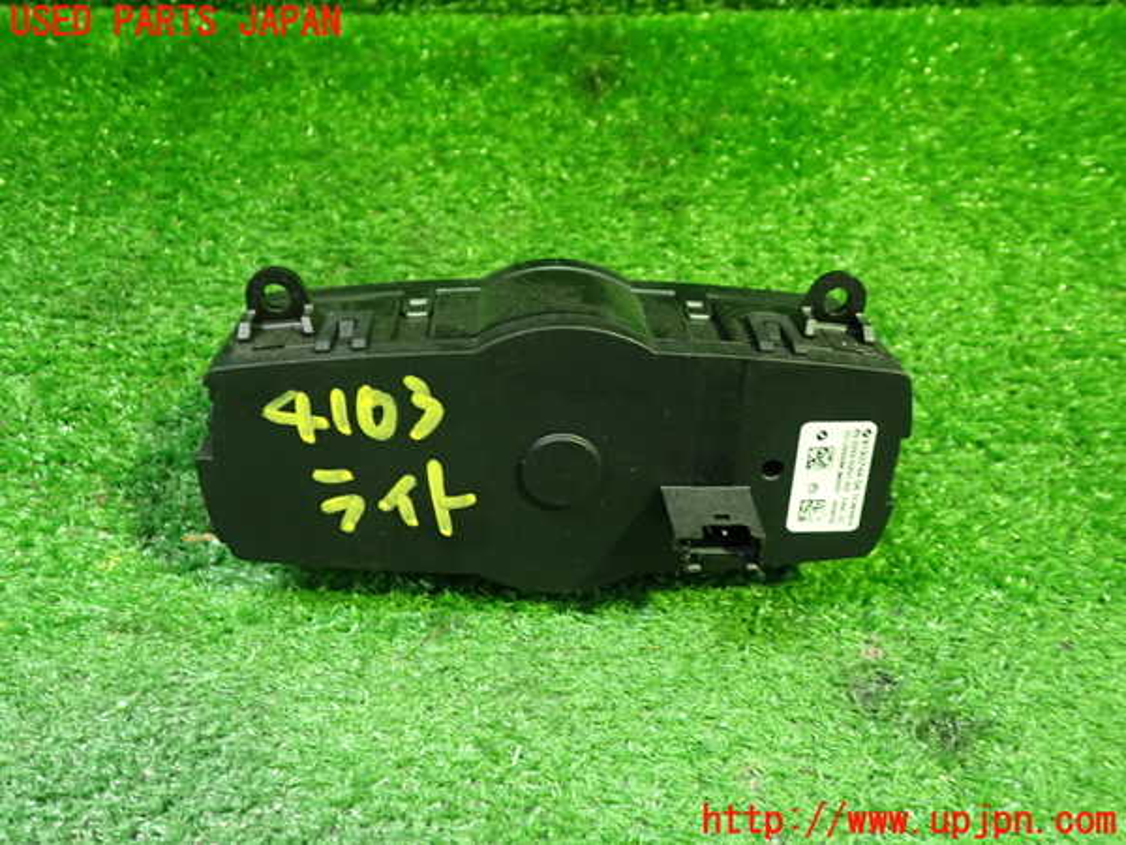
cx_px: 563
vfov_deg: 46.8
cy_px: 422
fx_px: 976
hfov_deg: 60.0
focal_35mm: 30
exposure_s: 1/30
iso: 400
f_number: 2.3
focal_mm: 5.4
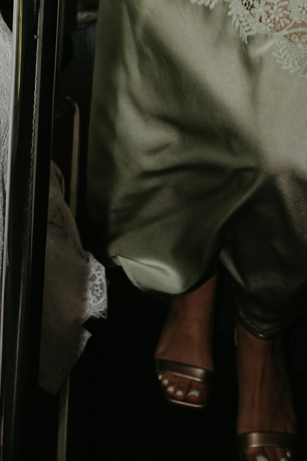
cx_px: -144
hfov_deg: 11.7
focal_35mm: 112
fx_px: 1433
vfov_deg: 16.6
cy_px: -228
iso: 320
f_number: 7.1
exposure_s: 1/250
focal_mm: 35
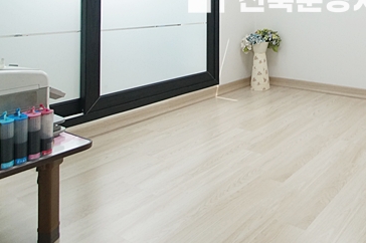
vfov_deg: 35.0
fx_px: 335
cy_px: -16
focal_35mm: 33
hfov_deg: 52.1
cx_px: 312
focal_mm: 10
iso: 800
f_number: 4
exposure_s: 1/160
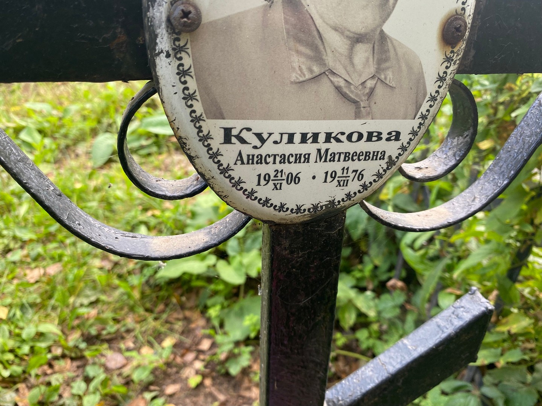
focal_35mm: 26
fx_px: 407
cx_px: 271
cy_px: 203
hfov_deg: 67.3
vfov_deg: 53.1
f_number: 1.8
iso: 64
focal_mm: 4.25
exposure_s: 1/122
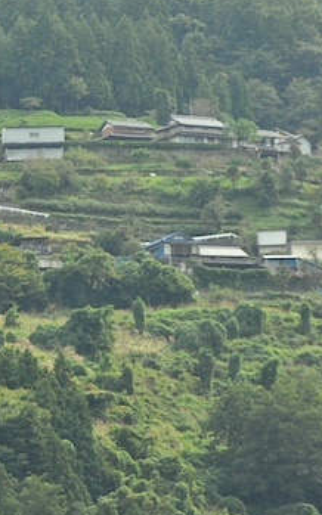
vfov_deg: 6.7
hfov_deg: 4.2
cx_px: -75
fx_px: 4425
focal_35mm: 315
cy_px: 238
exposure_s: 1/500
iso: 220
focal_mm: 100
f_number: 5.6
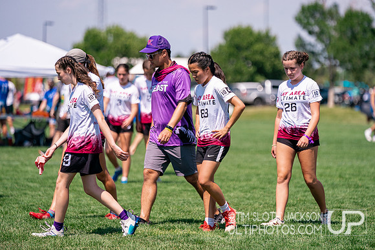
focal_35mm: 225
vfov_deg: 6.1
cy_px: 124
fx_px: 2347
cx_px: 211
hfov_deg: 9.1
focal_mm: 200
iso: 320
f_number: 3.2
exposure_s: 1/6400
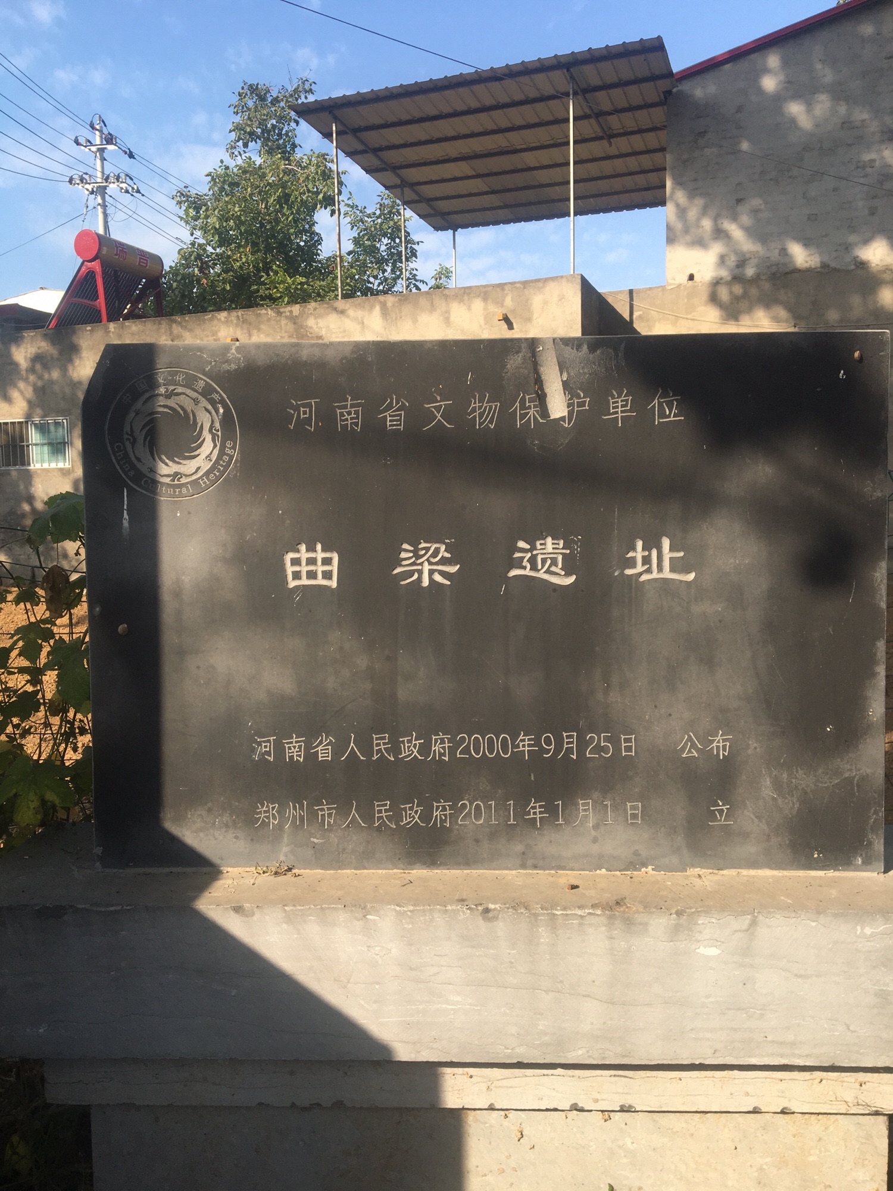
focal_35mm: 29
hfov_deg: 48.2
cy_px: 596
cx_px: 446
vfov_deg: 61.7
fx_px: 997
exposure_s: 1/962
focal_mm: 4.15
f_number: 2.2
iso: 25
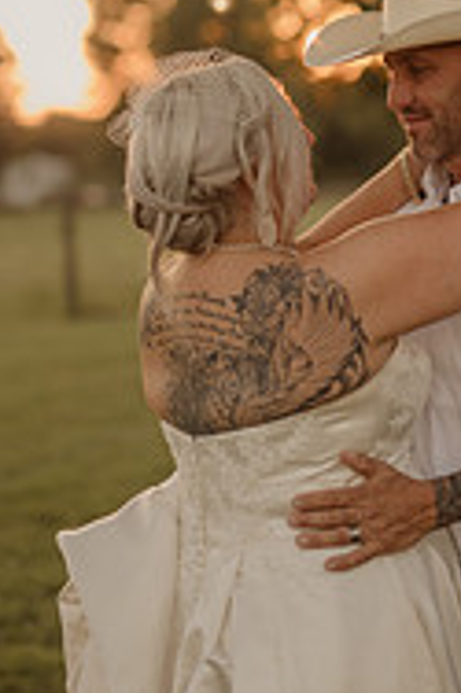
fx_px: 2309
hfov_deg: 11.4
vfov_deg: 17.0
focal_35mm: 120
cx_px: 317
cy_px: 247
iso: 200
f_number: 2.8
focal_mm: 50
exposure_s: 1/400
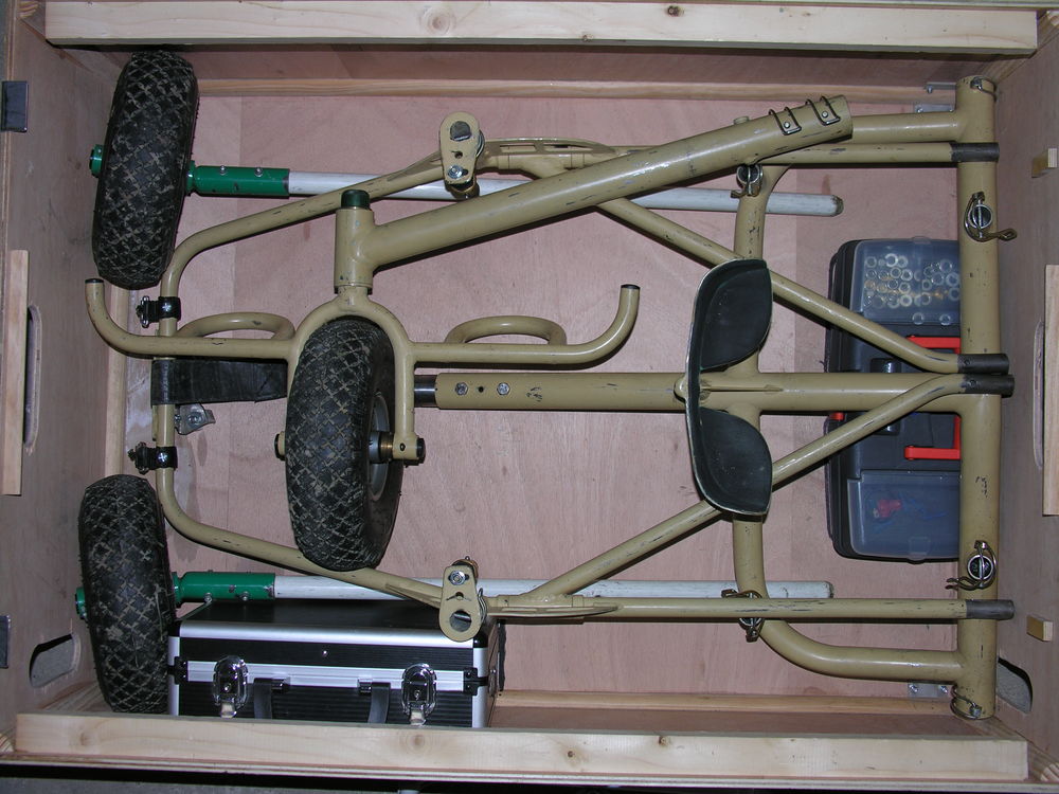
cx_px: 530
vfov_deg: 33.6
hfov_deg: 43.9
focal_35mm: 43
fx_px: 1315
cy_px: 397
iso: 50
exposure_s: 1/60.1
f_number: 2.9
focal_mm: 11
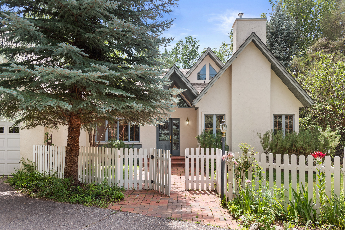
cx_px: 172
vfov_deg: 51.3
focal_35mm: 25
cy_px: 115
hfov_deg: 71.5
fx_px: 240
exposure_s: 1/160
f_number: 7.1
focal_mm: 25
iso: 200
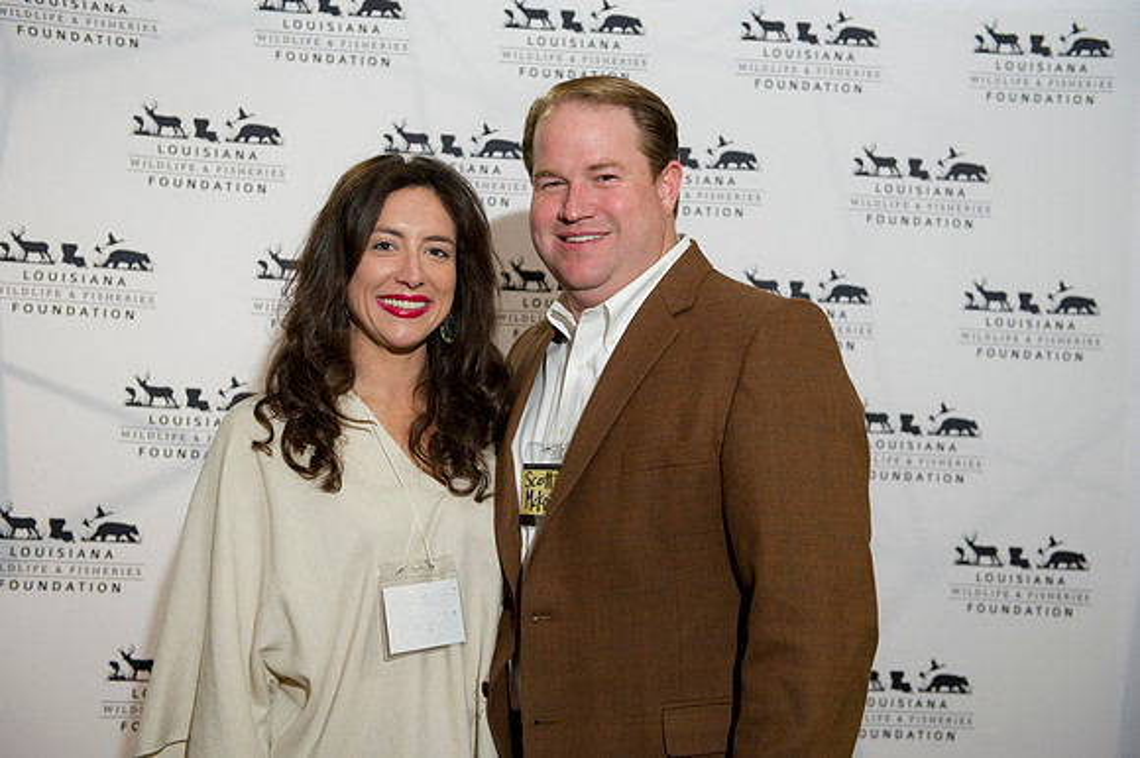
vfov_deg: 27.0
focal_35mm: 50
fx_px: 1582
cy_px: 379
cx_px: 570
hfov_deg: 39.6
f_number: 3.5
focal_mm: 50
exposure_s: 1/125
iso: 800
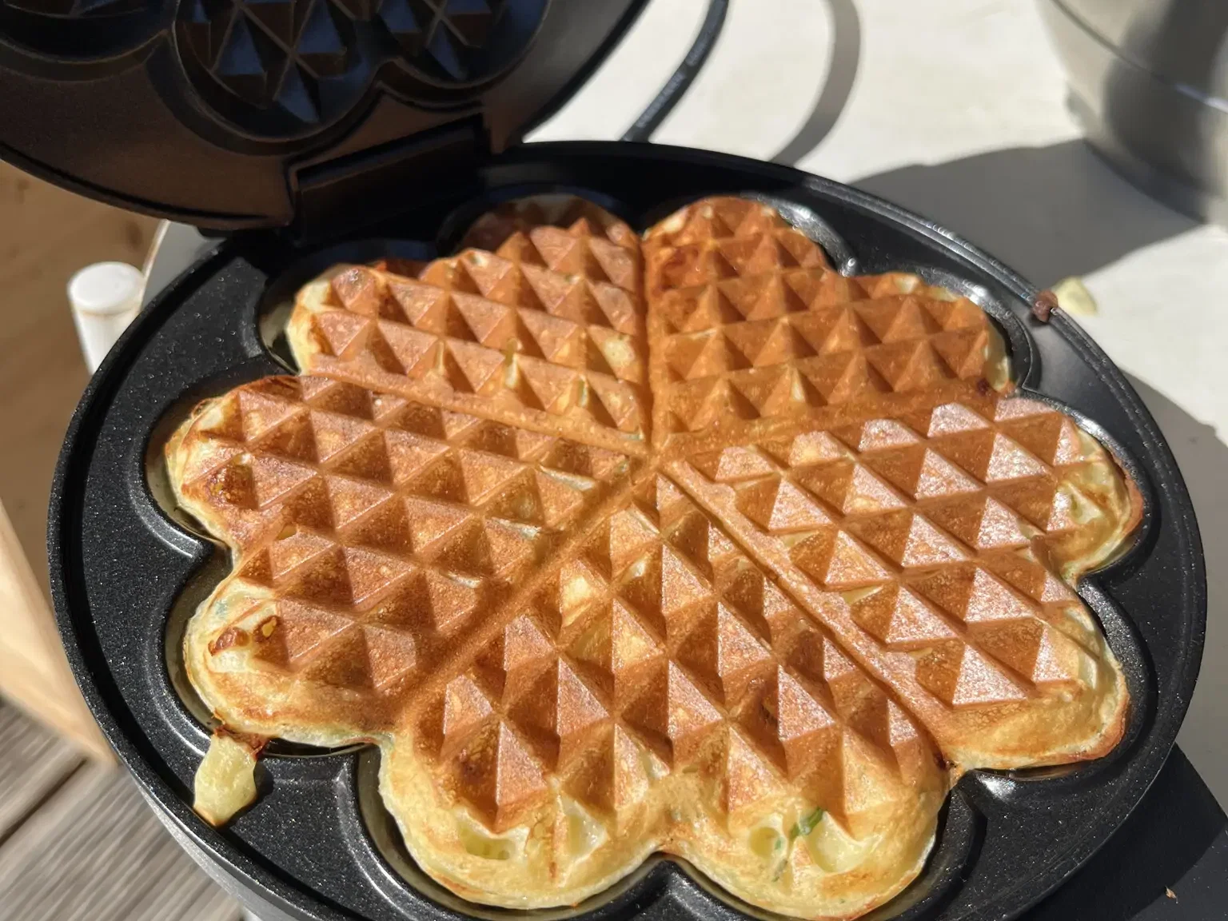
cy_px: 460
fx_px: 922
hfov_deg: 67.3
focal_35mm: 26
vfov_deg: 53.1
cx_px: 614
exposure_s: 1/4149
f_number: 1.6
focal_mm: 5.1
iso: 50
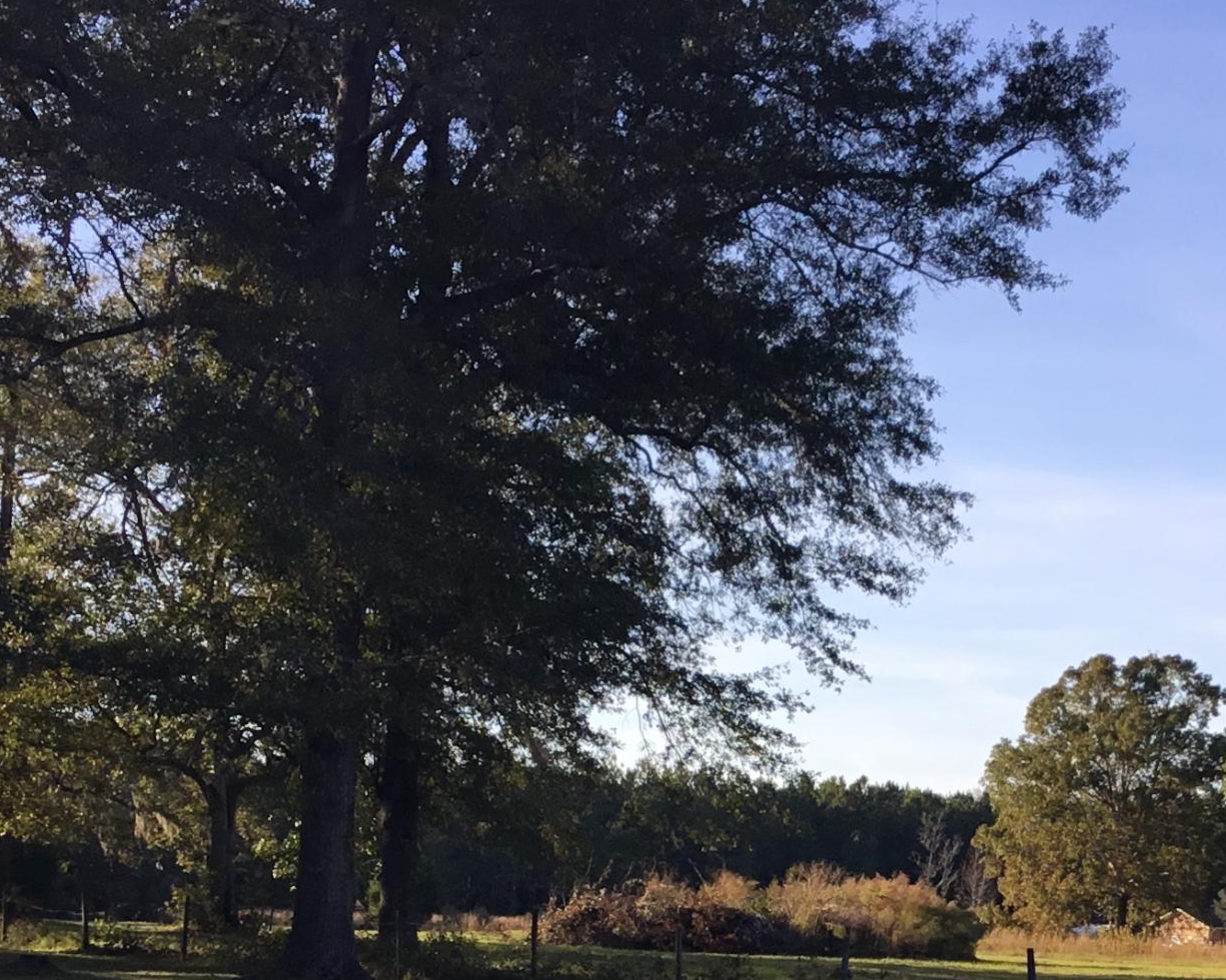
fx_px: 2684
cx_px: 941
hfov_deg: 25.4
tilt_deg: +0.4
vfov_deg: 20.3
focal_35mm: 74
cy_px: 863
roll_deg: -2.4
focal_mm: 3.3
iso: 25
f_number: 2.4
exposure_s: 1/529
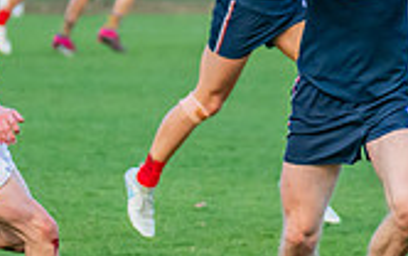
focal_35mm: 844
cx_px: 364
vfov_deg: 1.6
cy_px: 55
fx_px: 9391
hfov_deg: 2.5
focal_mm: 195
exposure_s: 1/1250
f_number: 4
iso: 1800
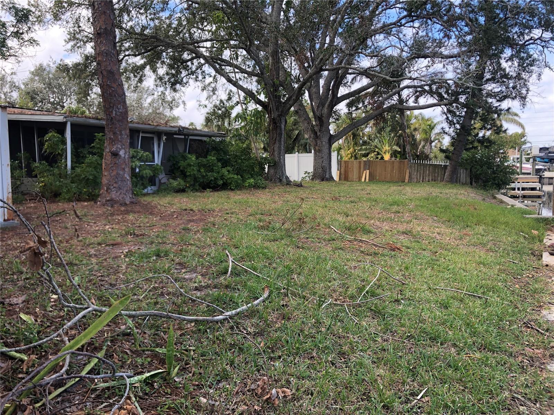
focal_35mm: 28
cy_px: 208
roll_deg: +1.7
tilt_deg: -3.9
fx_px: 448
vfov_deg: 49.7
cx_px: 277
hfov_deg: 63.4
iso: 20
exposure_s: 1/310
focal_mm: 3.99
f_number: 1.8
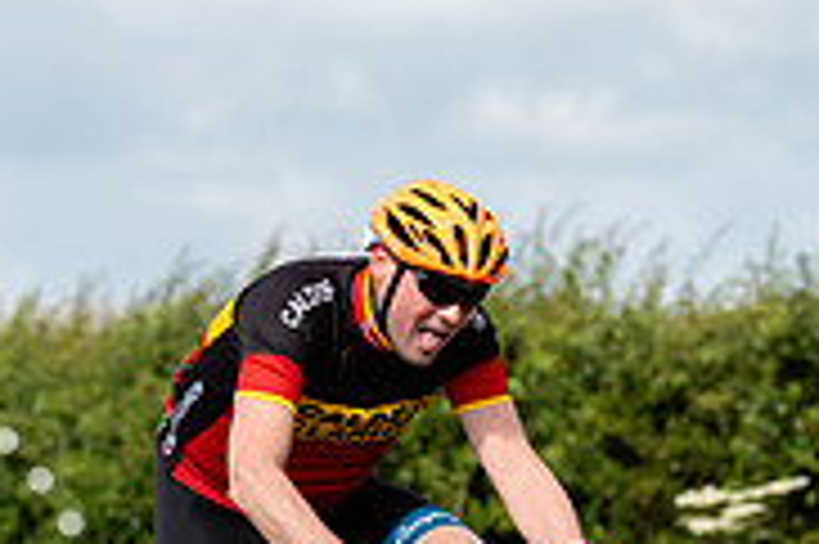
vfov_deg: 3.5
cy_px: 501
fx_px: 8978
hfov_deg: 5.2
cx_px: 418
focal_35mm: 395
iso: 100
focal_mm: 124
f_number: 3.5
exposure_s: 1/1000
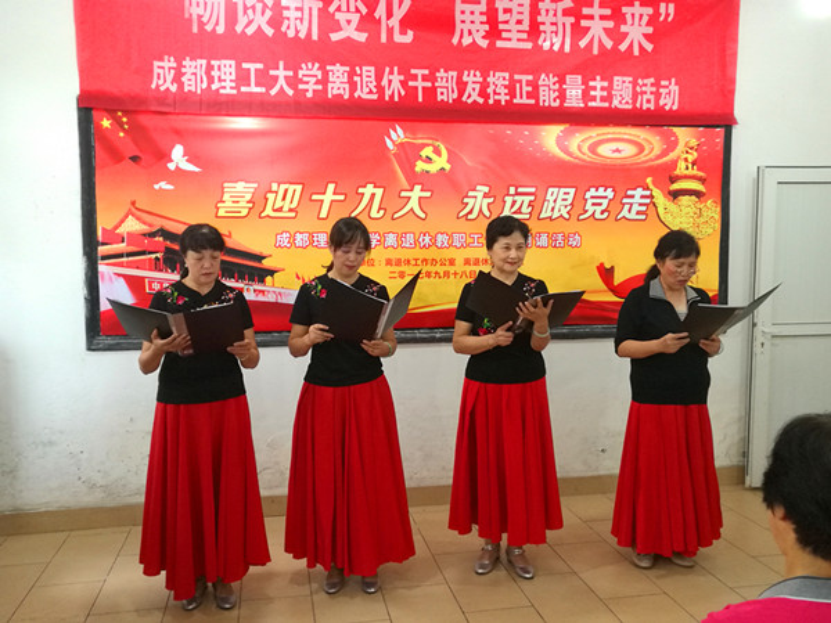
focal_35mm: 27
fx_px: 648
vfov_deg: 51.4
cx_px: 416
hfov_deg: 65.3
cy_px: 312
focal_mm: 4.04
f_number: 2
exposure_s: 1/33.3
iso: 250
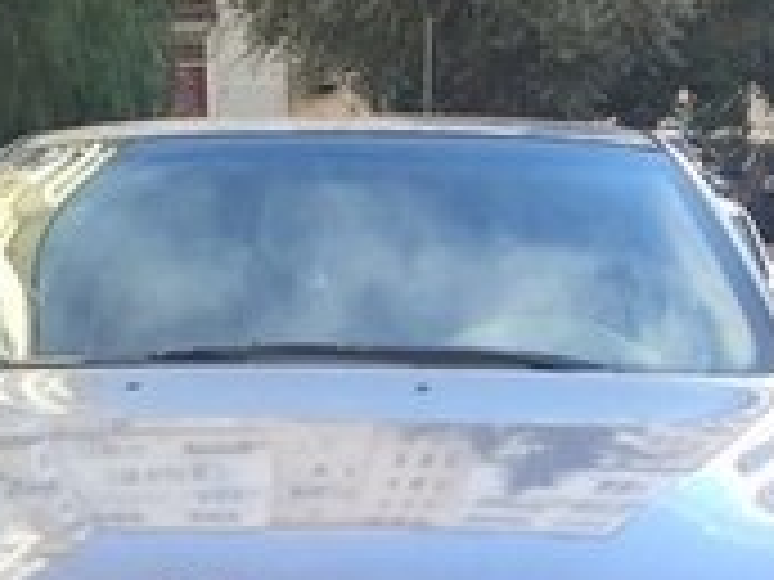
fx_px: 2482
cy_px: 919
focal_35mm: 111
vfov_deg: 12.5
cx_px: 238
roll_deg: +0.6
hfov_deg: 17.7
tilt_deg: -17.9
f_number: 2.2
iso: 32
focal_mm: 4.15
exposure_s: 1/105
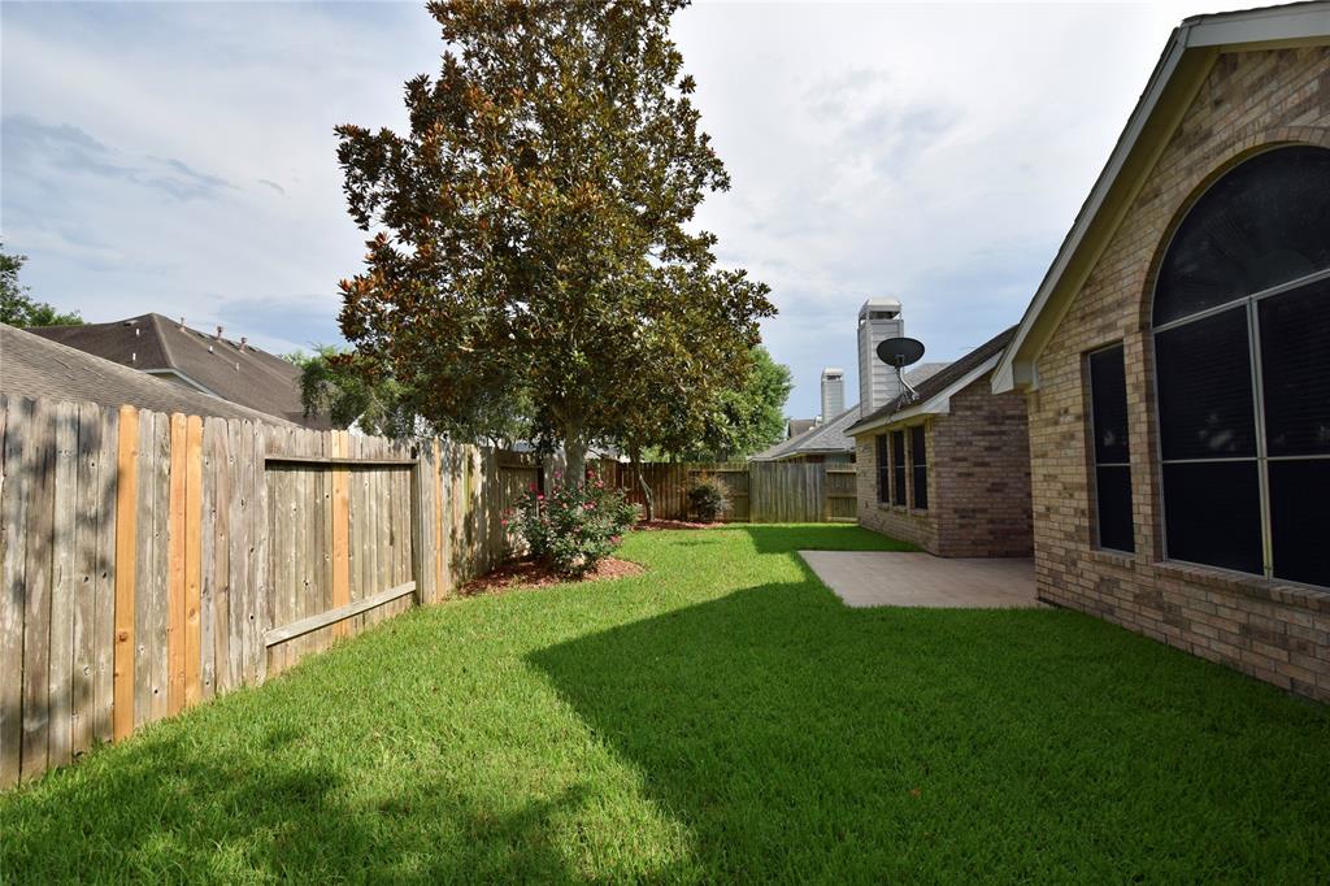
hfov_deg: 100.4
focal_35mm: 15
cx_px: 665
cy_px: 443
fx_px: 554
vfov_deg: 77.3
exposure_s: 1/320
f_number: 9
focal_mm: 10
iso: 200
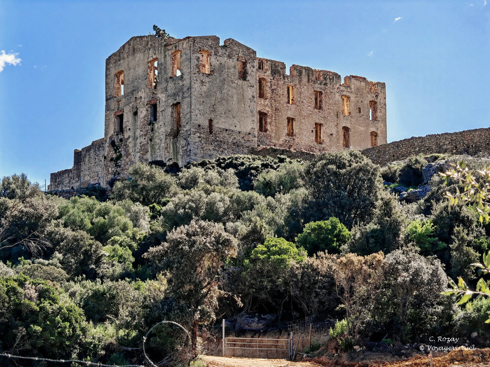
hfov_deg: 13.9
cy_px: 184
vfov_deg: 10.4
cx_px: 245
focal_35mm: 142
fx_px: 2010
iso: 100
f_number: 2.6
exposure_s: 1/430
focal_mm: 15.38
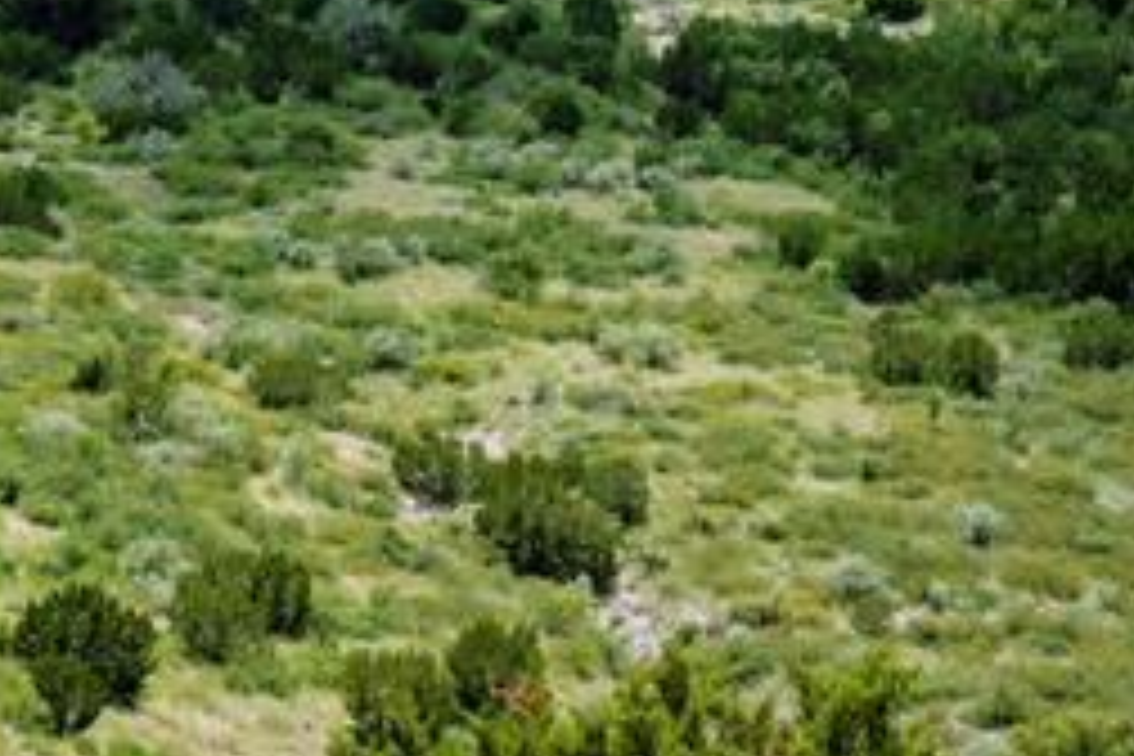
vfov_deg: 9.5
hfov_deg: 14.1
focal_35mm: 134
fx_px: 4221
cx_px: -662
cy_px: -770
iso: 80
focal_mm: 33
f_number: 11
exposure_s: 1/100
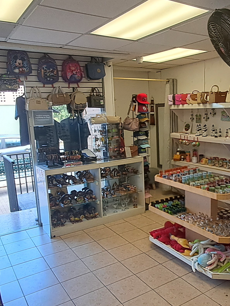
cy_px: 161
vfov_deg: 55.3
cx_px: 158
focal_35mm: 33
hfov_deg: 42.2
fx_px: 292
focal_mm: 1.64
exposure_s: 1/120
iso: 80
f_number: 2.2
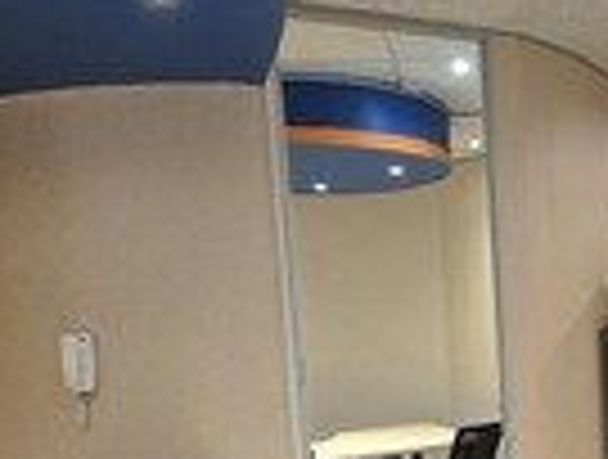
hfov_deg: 35.8
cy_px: 398
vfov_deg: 29.4
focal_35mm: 48
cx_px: 603
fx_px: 845
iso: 400
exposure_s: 1/50
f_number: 2.2
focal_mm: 1.7
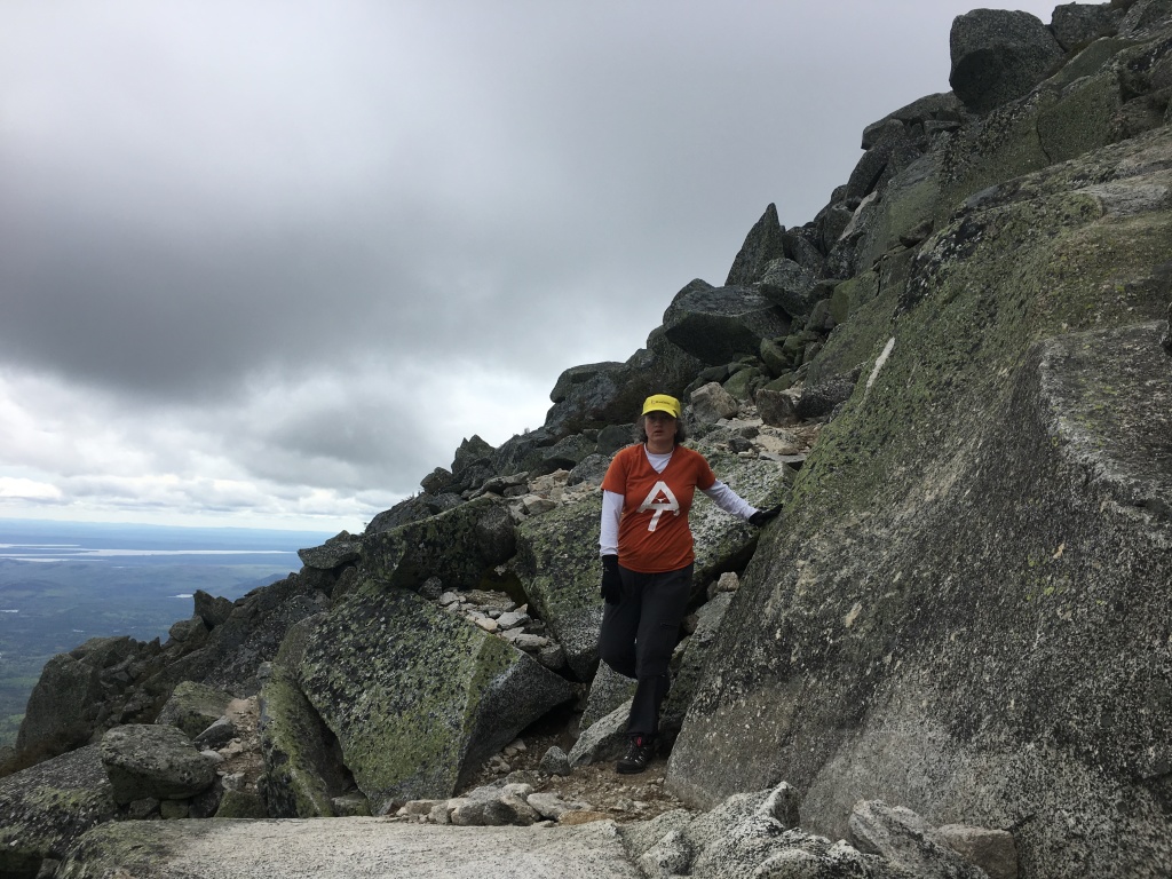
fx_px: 982
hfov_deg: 61.7
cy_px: 440
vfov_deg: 48.2
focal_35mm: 29
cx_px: 586
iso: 25
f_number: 2.2
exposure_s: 1/1099
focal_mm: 4.15
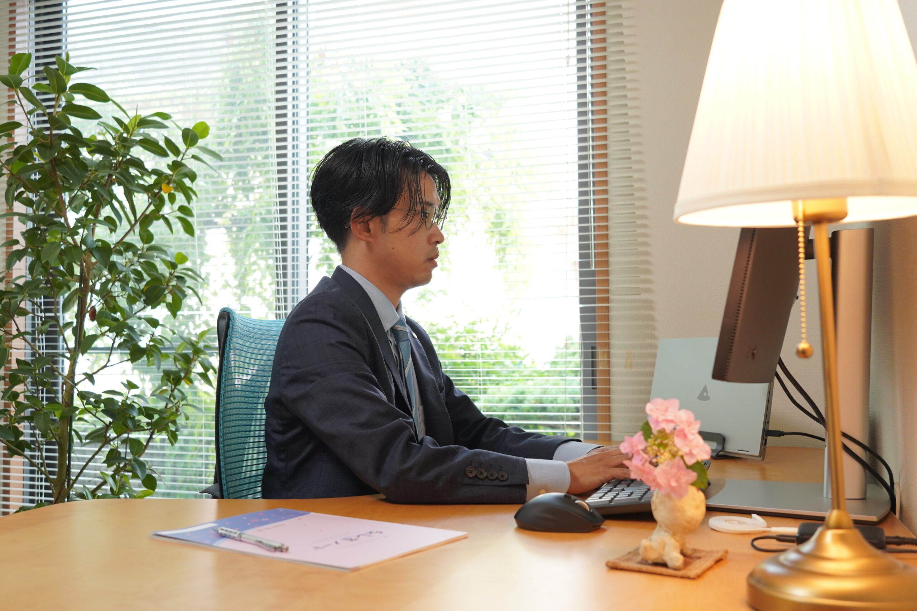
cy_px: 306
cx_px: 458
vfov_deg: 36.9
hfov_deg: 53.1
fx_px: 917
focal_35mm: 36
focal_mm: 36
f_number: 5
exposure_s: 1/160
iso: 2000
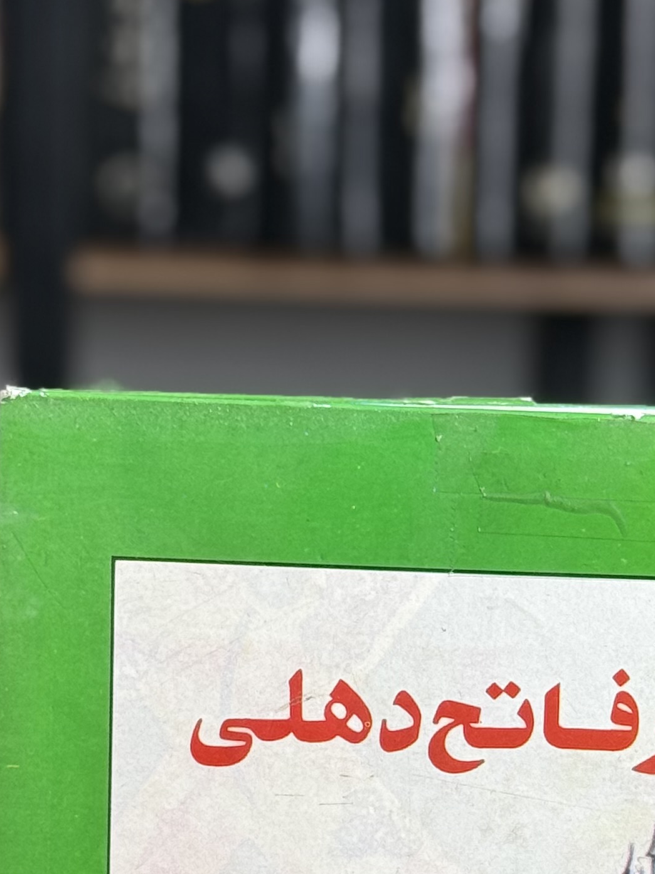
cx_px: 486
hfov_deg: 10.6
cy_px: 749
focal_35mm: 139
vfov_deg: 14.1
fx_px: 3507
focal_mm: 6.76
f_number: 1.78
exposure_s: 1/100
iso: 80
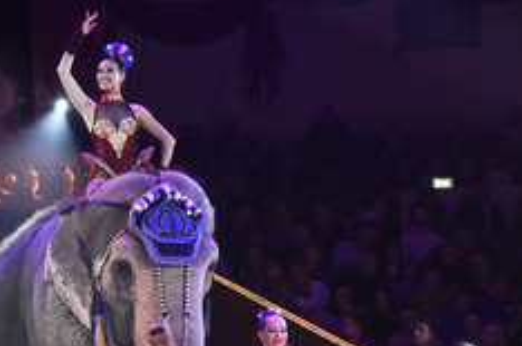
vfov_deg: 9.8
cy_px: 297
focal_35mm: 139
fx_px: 2011
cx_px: 93
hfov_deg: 14.7
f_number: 6.3
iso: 3200
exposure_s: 1/160
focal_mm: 48
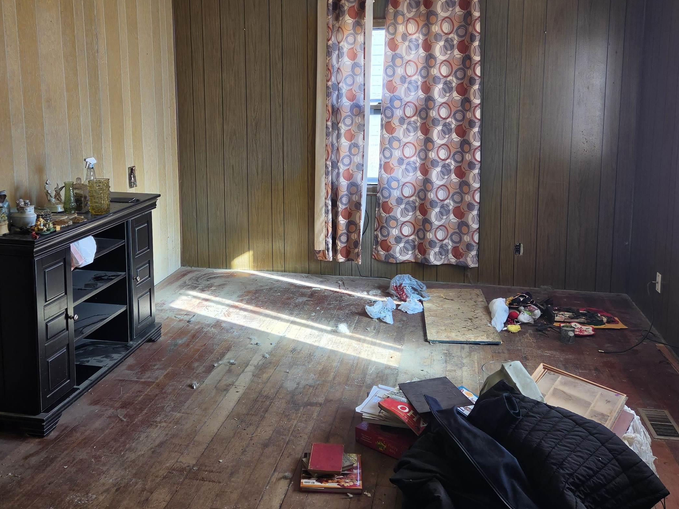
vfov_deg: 41.5
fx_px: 667
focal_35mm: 34
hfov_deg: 53.7
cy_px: 186
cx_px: 287
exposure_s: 1/180
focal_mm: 5.4
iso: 64
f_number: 1.8
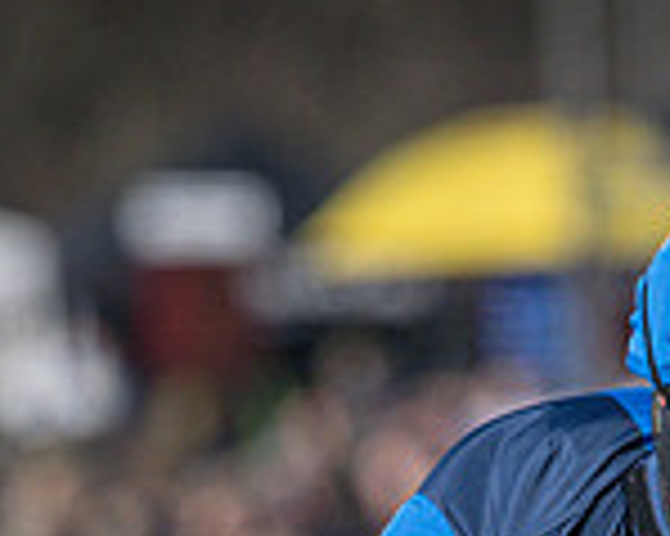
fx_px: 50572
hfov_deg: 0.8
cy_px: 959
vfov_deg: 0.6
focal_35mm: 2552
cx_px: 546
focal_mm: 400
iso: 400
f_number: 5
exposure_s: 1/3200
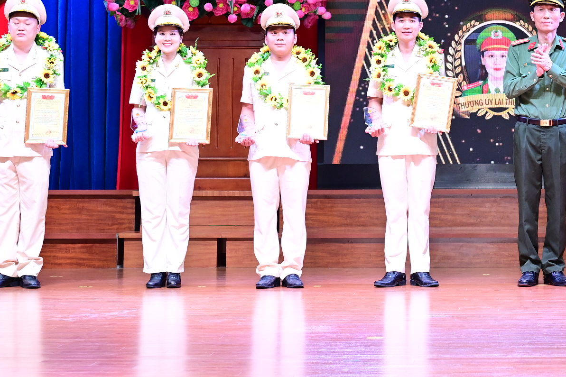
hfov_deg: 18.3
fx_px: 1713
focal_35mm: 109
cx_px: 547
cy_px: 0
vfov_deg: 12.4
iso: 1600
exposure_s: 1/200
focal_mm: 43
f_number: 4
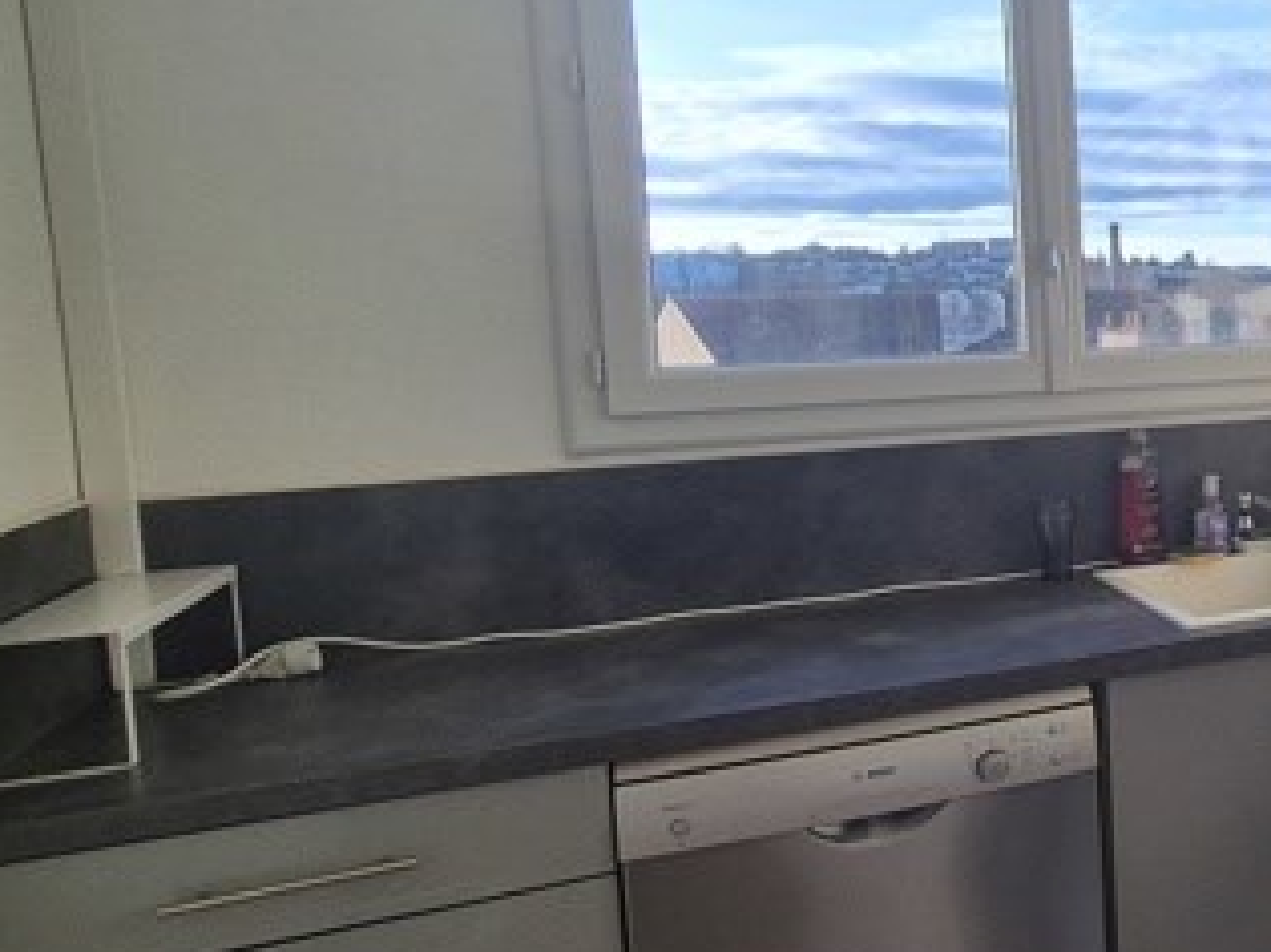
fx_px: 1211
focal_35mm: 33
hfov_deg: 43.5
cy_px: 411
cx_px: 1384
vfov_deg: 42.8
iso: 50
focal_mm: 2.2
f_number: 2.2
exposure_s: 1/326
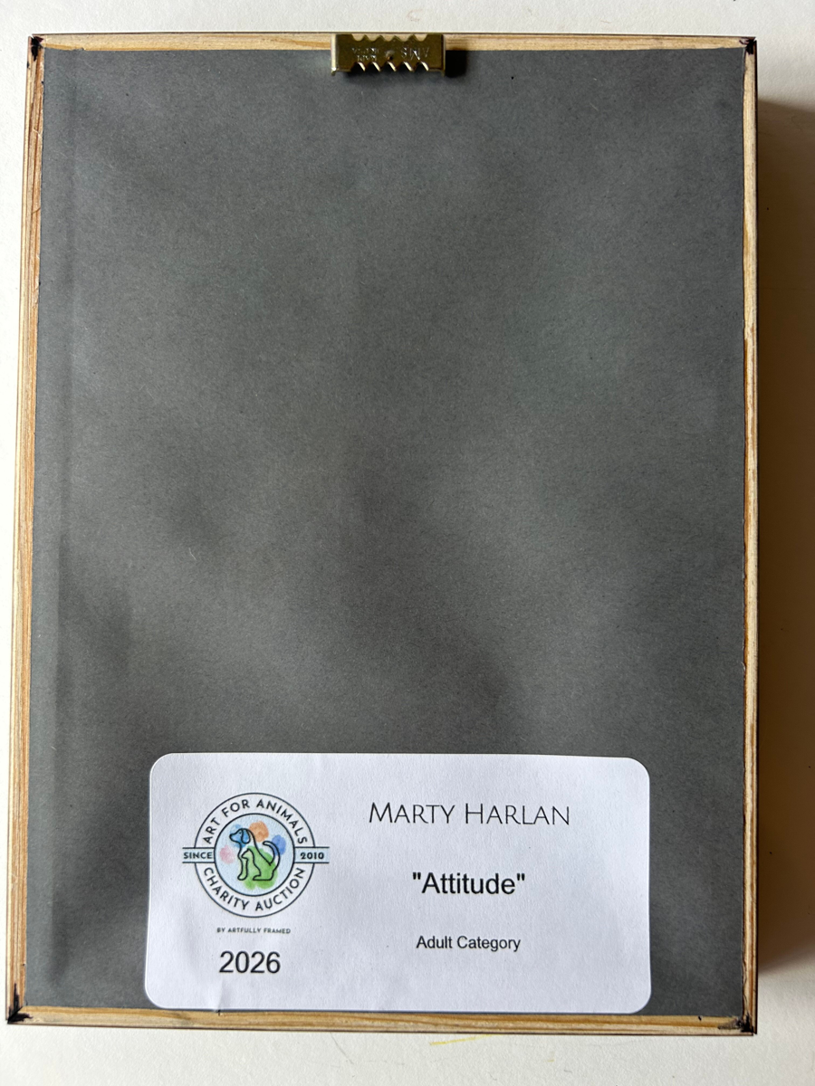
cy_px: 543
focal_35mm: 26
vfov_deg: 67.3
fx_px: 816
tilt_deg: -87.7
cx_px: 408
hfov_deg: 53.1
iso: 50
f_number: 1.5
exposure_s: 1/120
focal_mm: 5.7
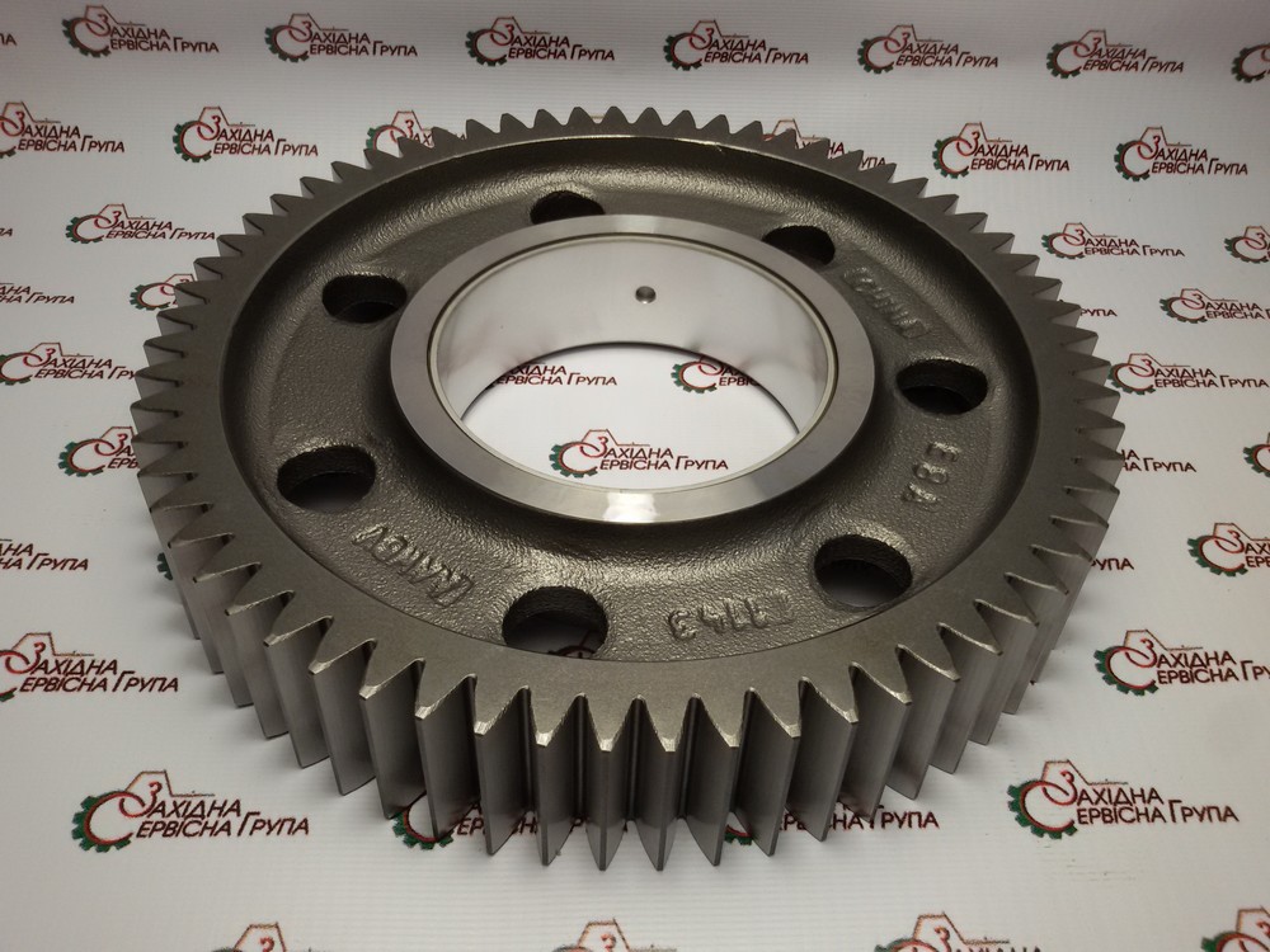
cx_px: 635
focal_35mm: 31
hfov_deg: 58.4
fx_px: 1137
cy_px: 476
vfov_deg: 45.4
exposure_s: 1/102
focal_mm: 2.93
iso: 40
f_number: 2.4
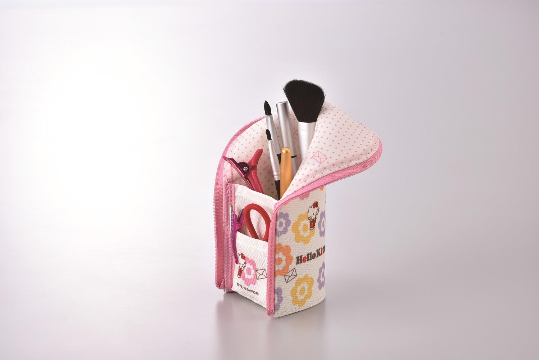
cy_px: 180
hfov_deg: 19.4
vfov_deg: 13.1
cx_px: 270
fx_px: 1573
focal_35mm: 105
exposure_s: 1/125
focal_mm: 105
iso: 100
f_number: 14
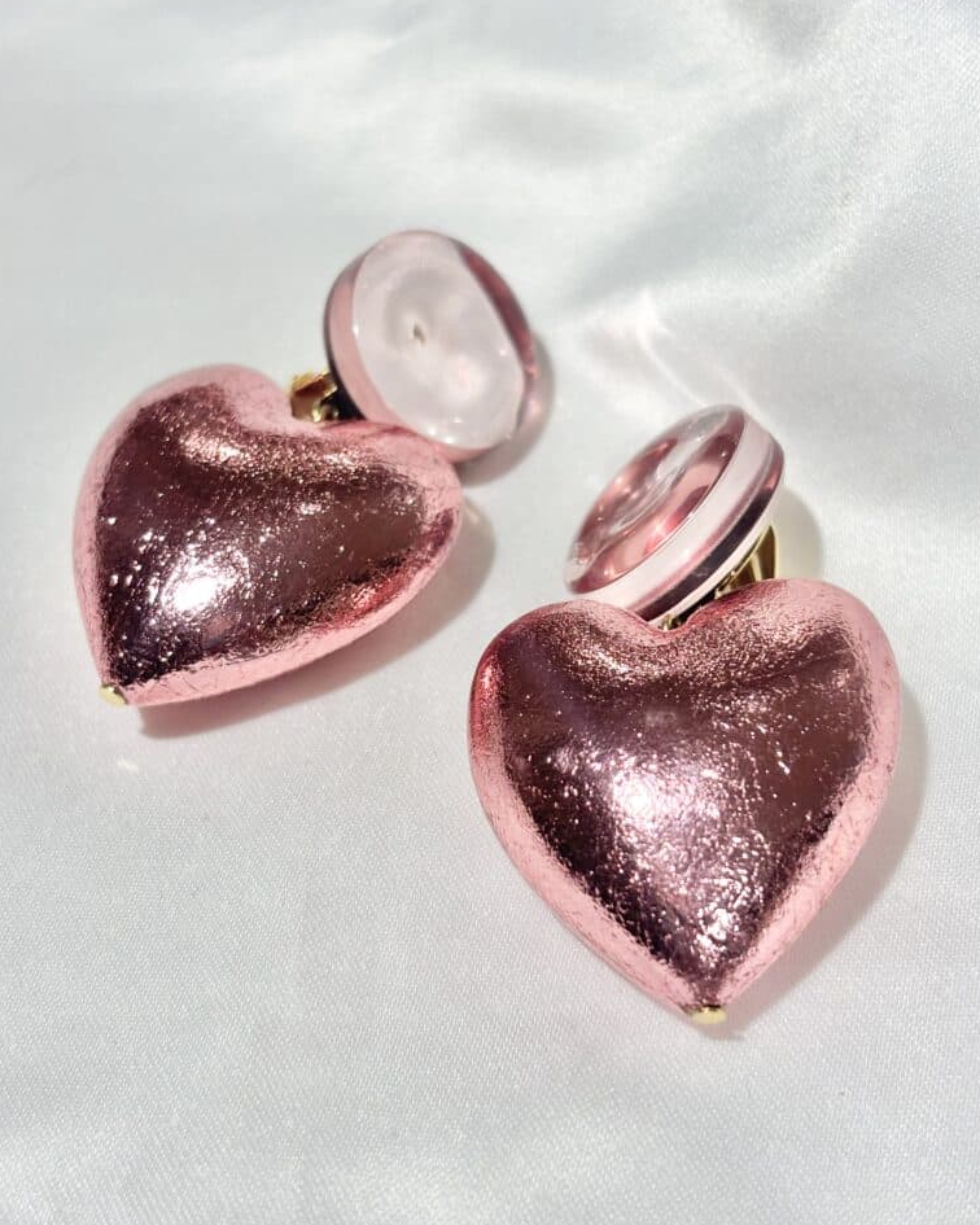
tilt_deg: -37.8
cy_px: 609
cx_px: 490
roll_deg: +5.3
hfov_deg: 27.6
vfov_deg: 34.2
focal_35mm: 55
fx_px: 1994
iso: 32
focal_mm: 5.96
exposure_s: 1/276
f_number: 1.6
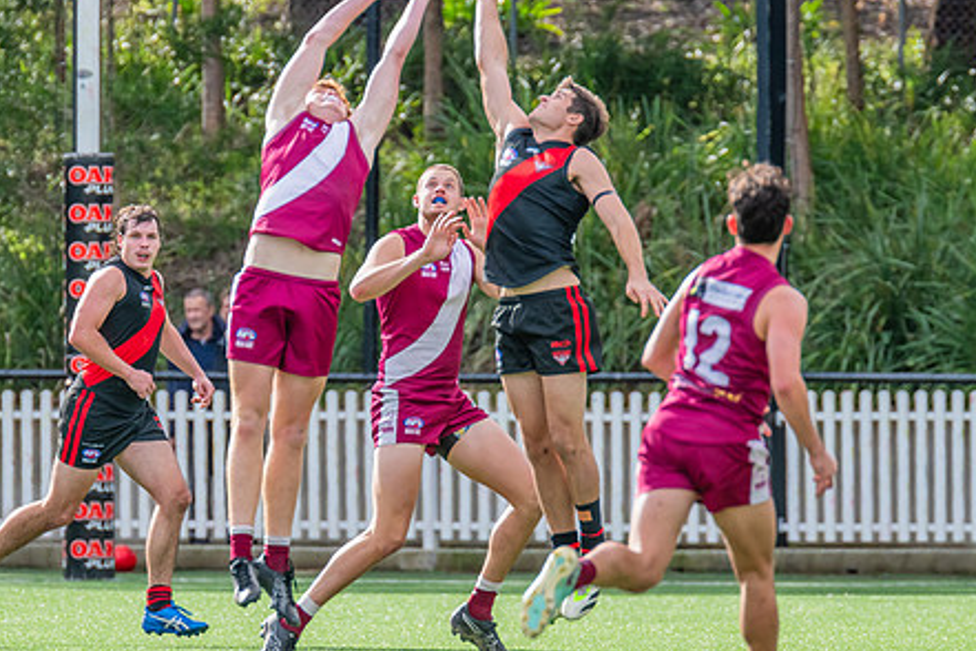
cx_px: 449
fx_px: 17756
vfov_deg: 2.1
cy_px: 300
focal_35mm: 655
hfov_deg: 3.1
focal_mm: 380
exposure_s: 1/1250
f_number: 7.1
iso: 800
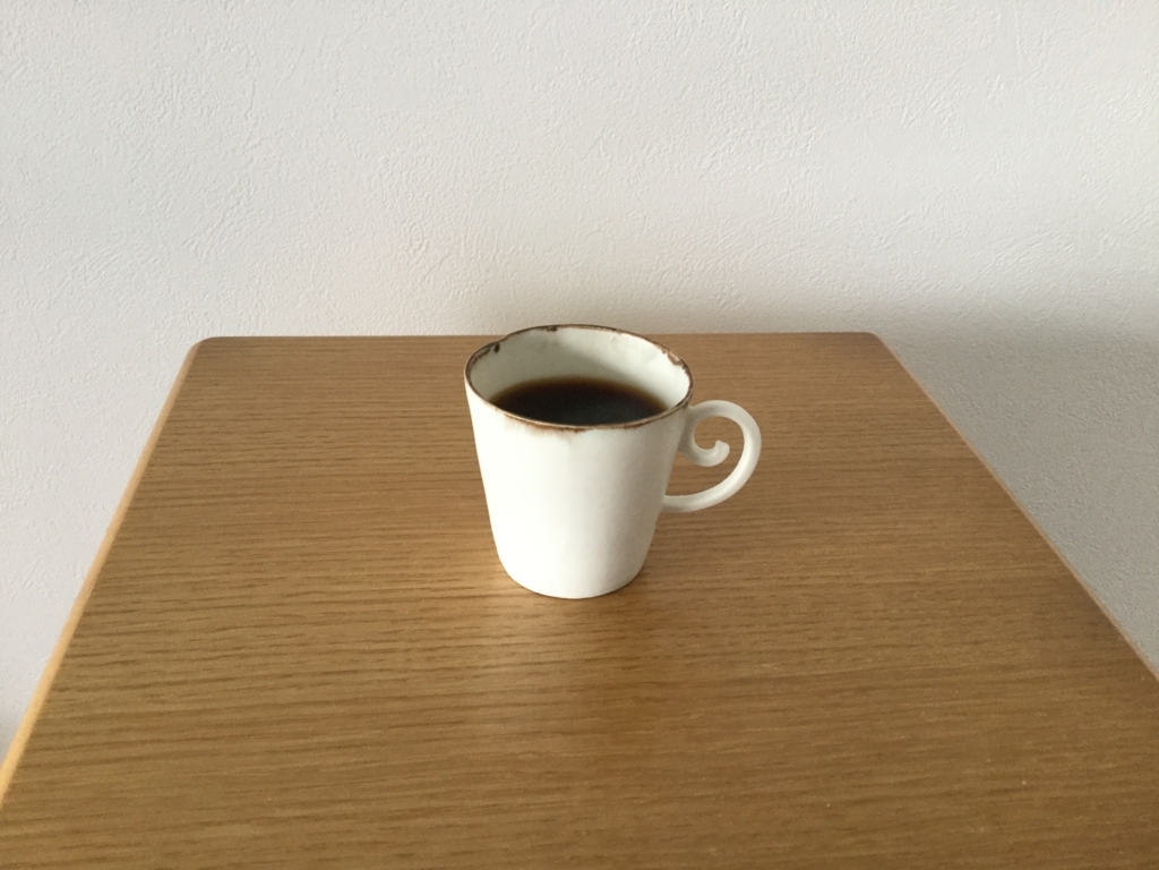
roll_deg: -3.3
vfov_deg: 45.4
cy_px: 435
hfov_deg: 58.4
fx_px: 1038
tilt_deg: -30.0
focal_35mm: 31
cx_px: 580
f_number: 2.4
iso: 80
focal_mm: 3.3
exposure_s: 1/30
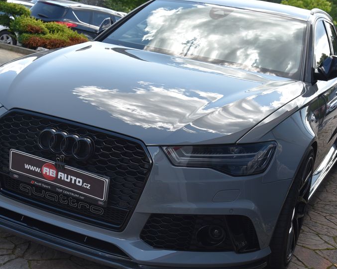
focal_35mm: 54
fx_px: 538
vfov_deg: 28.1
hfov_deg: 34.8
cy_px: 144
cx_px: 167
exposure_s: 1/250
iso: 500
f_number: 8
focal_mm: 38
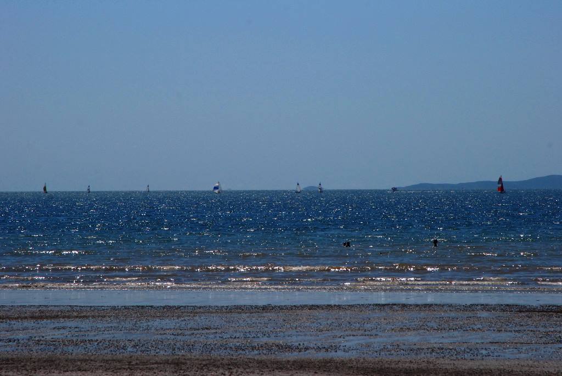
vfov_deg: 7.6
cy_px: 188
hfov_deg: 11.4
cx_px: 281
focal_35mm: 180
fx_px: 2813
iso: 1000
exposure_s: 1/2000
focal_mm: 120
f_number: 11
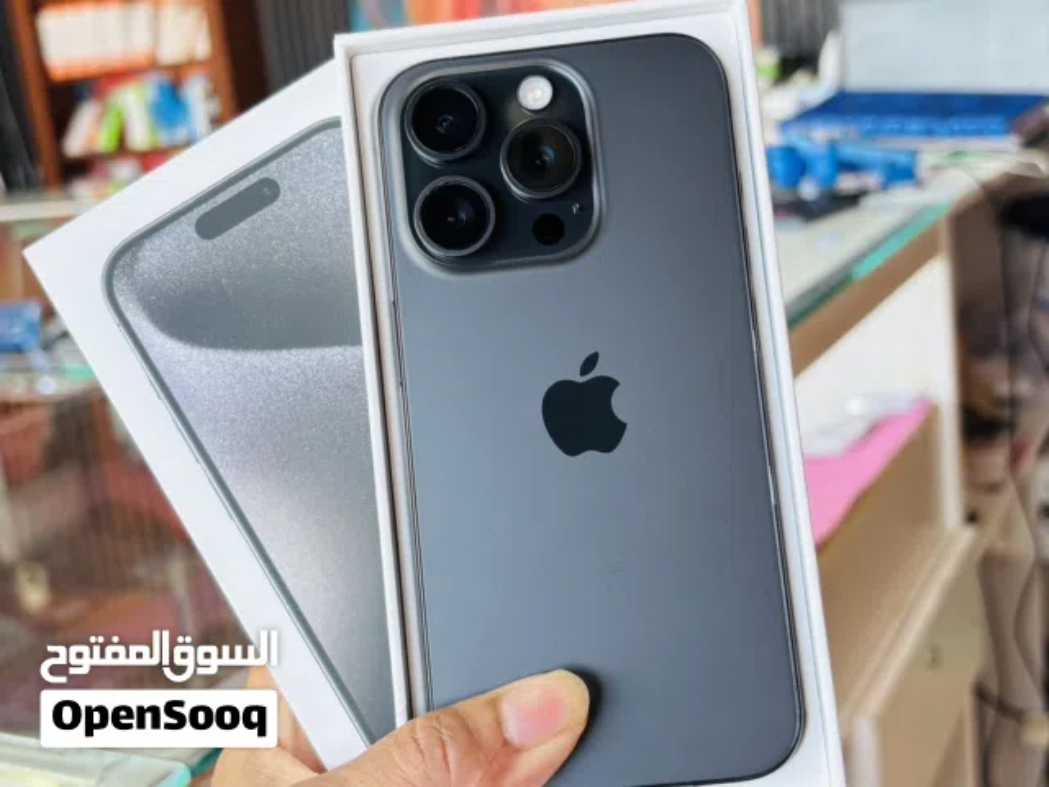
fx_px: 788
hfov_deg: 67.3
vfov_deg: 53.1
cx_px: 524
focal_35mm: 26
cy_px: 394
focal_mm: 5.96
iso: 50
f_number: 1.6
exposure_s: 1/100
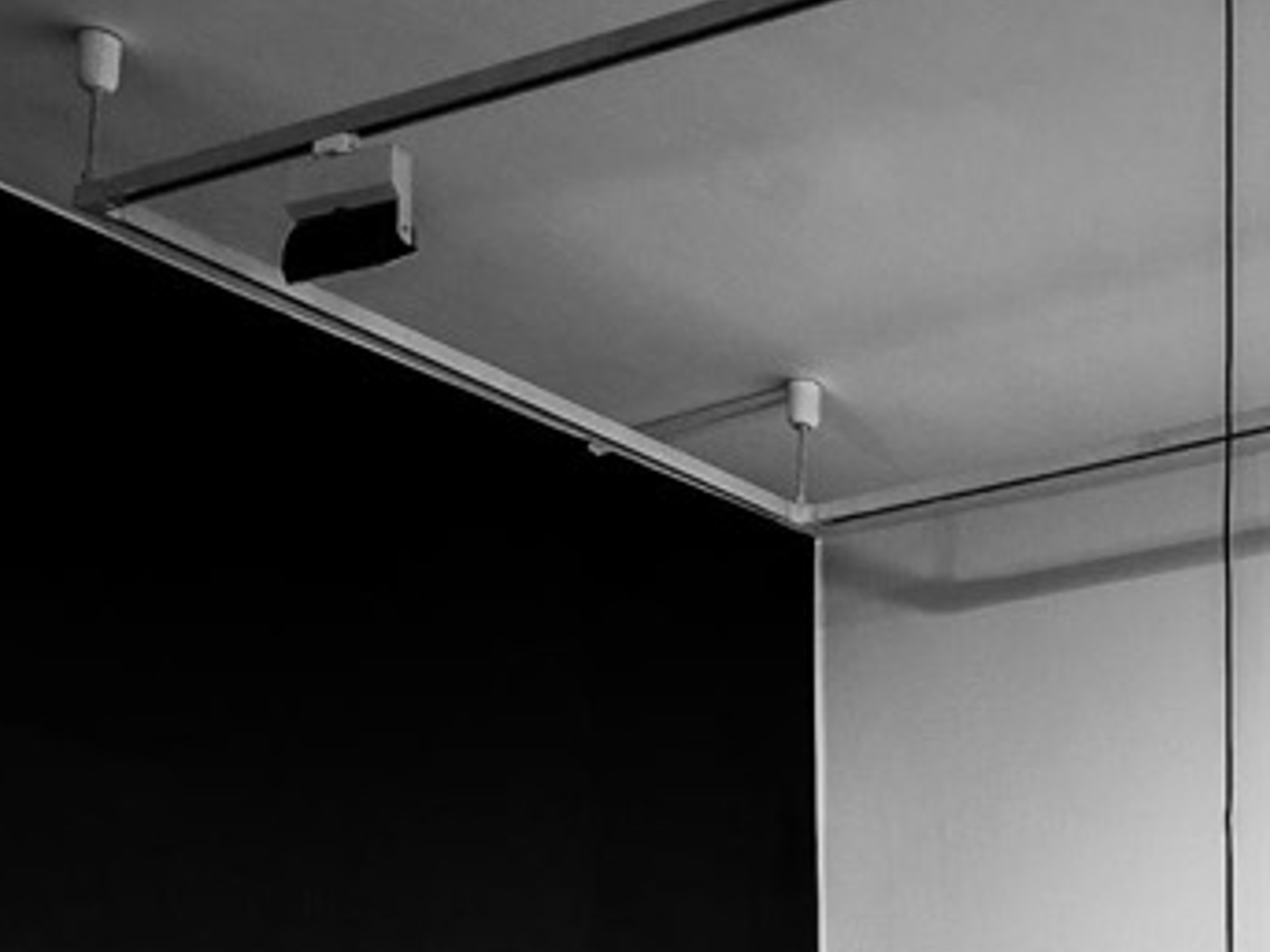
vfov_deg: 12.3
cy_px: 1965
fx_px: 3851
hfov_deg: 17.5
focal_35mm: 105
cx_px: 1655
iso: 64
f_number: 1.8
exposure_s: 1/120
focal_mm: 6.76
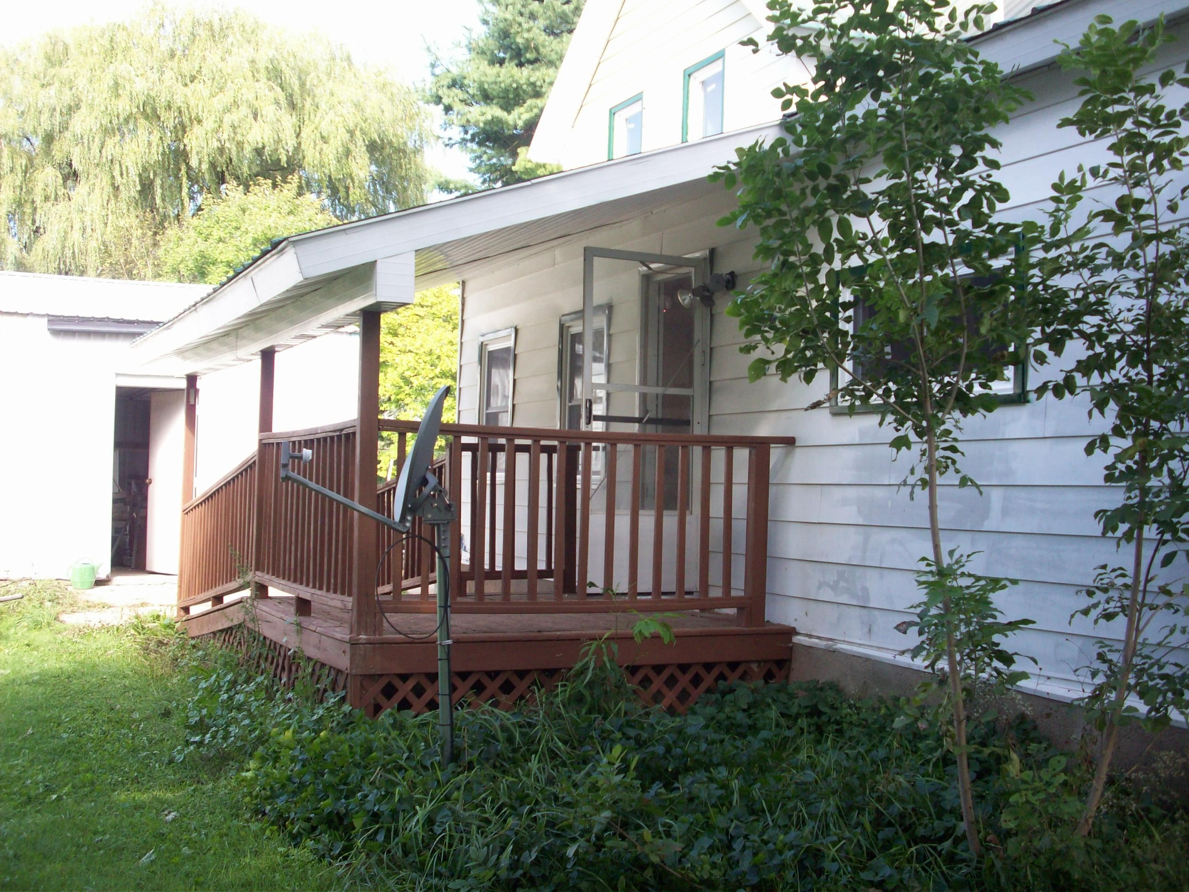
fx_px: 1271
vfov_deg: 38.7
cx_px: 594
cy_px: 446
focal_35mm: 37
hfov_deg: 50.1
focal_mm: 6.2
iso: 80
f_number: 2.8
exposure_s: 1/161
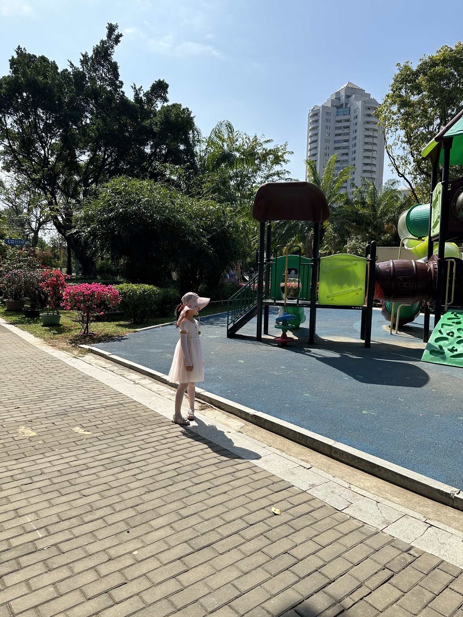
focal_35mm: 24
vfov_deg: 71.6
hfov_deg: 56.8
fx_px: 428
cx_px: 232
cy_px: 308
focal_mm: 6.86
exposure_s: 1/5000
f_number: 1.78
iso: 80
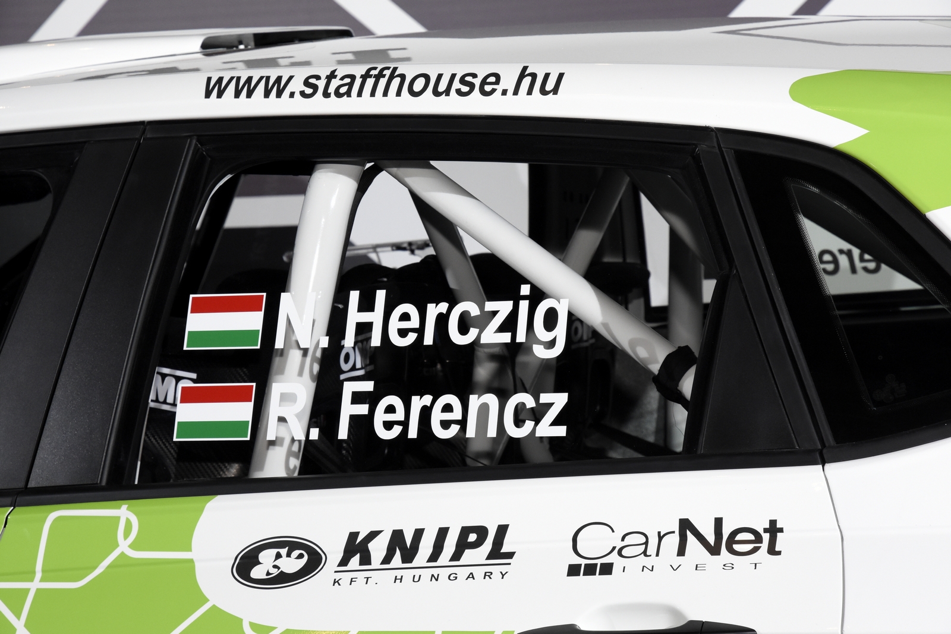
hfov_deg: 20.9
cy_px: 317
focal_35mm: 98
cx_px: 476
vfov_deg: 14.0
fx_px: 2576
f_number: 8
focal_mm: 65
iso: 1250
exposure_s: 1/250
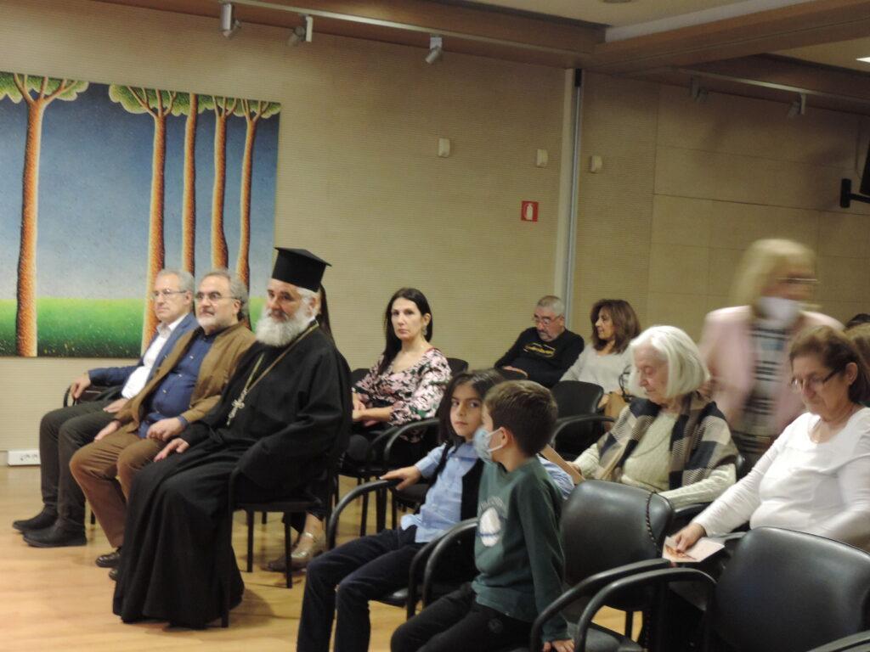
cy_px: 326
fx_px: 1257
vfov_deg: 29.1
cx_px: 435
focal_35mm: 50
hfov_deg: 38.2
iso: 800
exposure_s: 1/10
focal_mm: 8.9
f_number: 3.6
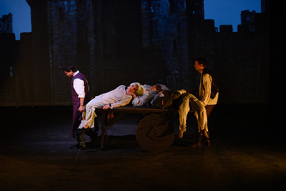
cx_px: 143
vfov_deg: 19.0
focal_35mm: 72
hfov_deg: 28.1
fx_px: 572
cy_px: 96
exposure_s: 1/80
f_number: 3.5
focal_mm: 70
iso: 1250
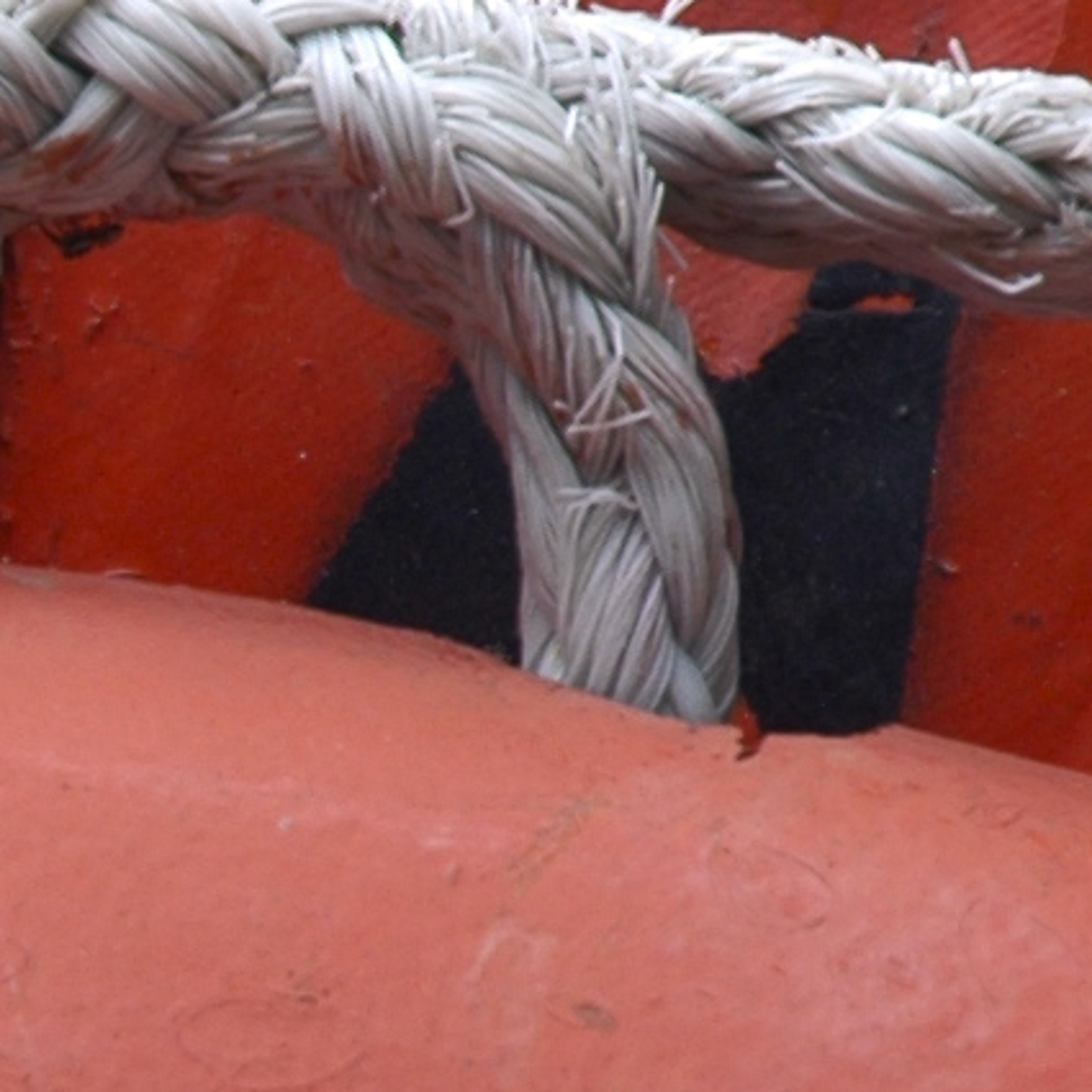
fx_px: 22521
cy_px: 1423
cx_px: -984
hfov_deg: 2.8
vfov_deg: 2.8
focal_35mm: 631
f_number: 6.3
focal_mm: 70
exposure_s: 1/160
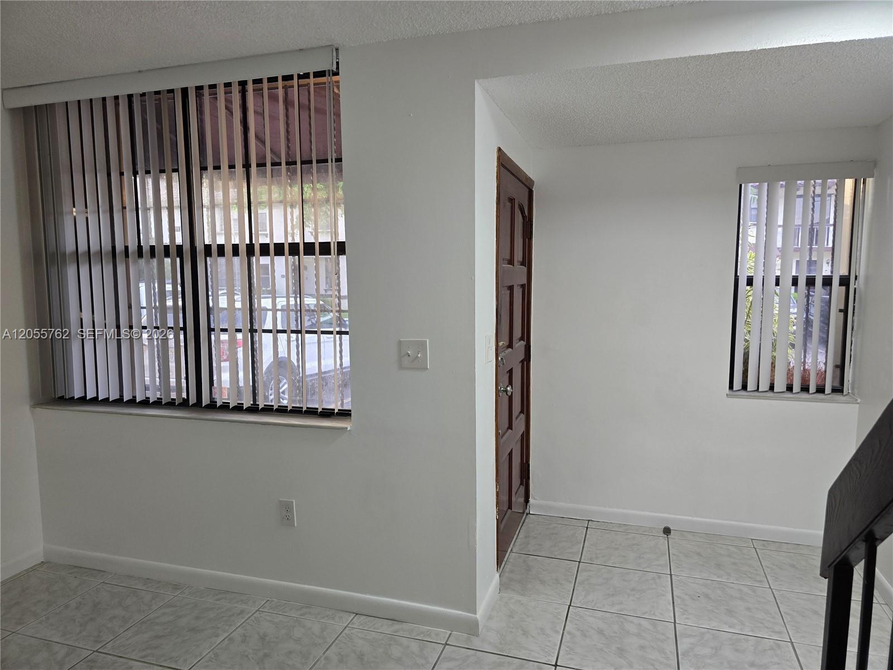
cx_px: 446
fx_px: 593
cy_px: 335
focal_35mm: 23
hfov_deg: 73.9
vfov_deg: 58.9
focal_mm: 6.3
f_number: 1.7
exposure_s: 1/120
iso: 320
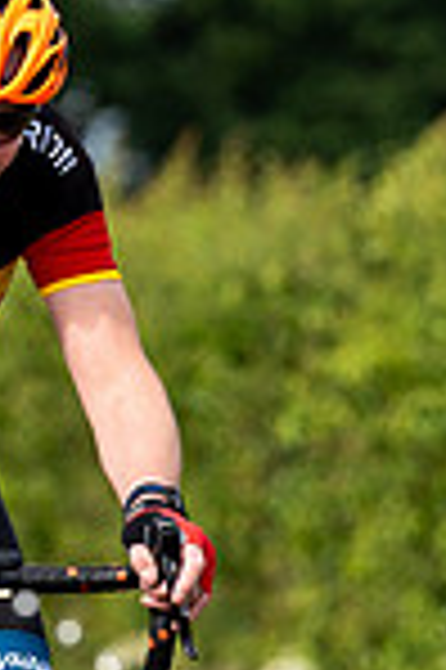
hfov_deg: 1.1
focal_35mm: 1236
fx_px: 23021
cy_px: 464
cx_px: -26
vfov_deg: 1.7
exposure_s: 1/1000
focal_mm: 163
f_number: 3.5
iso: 100
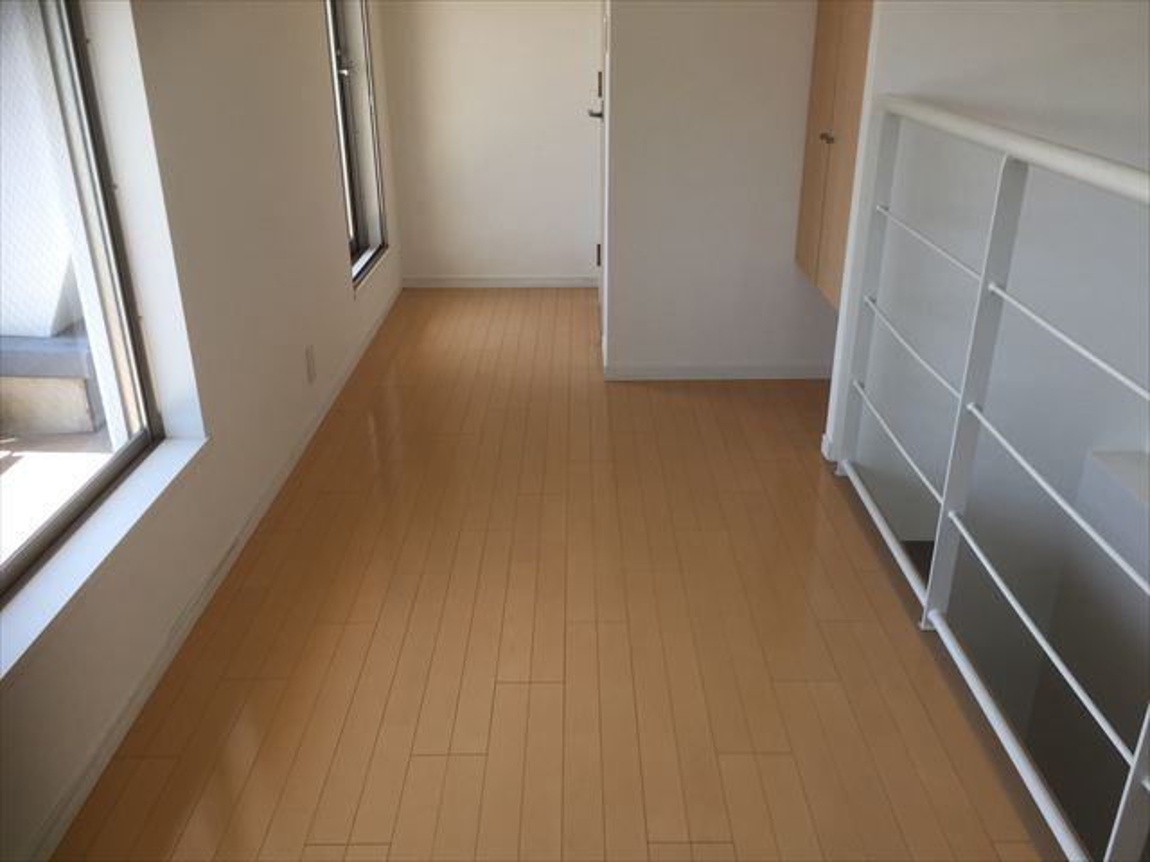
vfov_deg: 48.2
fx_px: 963
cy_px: 431
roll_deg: -1.1
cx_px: 575
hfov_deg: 61.7
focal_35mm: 29
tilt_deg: -23.0
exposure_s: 1/118
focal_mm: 4.15
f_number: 2.2
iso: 32
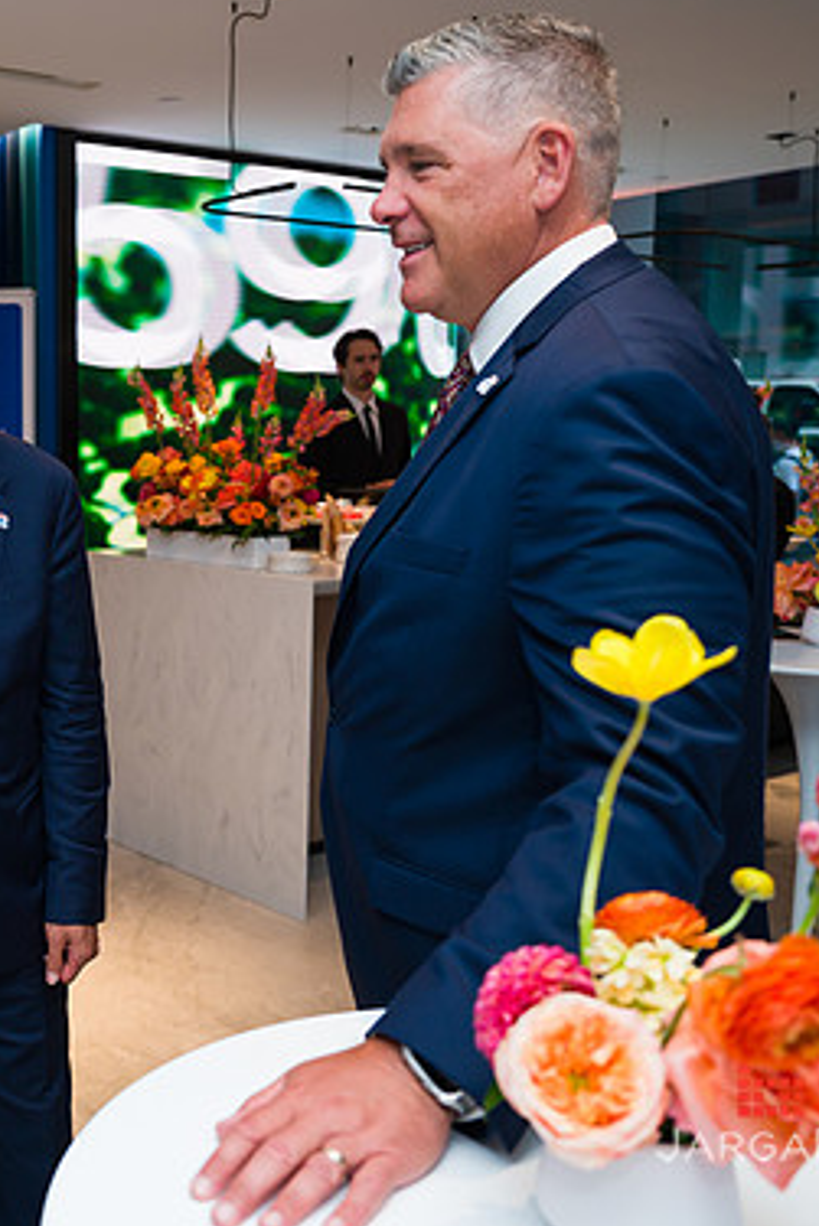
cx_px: 23
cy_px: 603
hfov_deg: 31.2
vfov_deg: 48.4
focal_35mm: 40
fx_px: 1364
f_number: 3.2
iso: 400
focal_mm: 25.5
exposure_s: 1/160
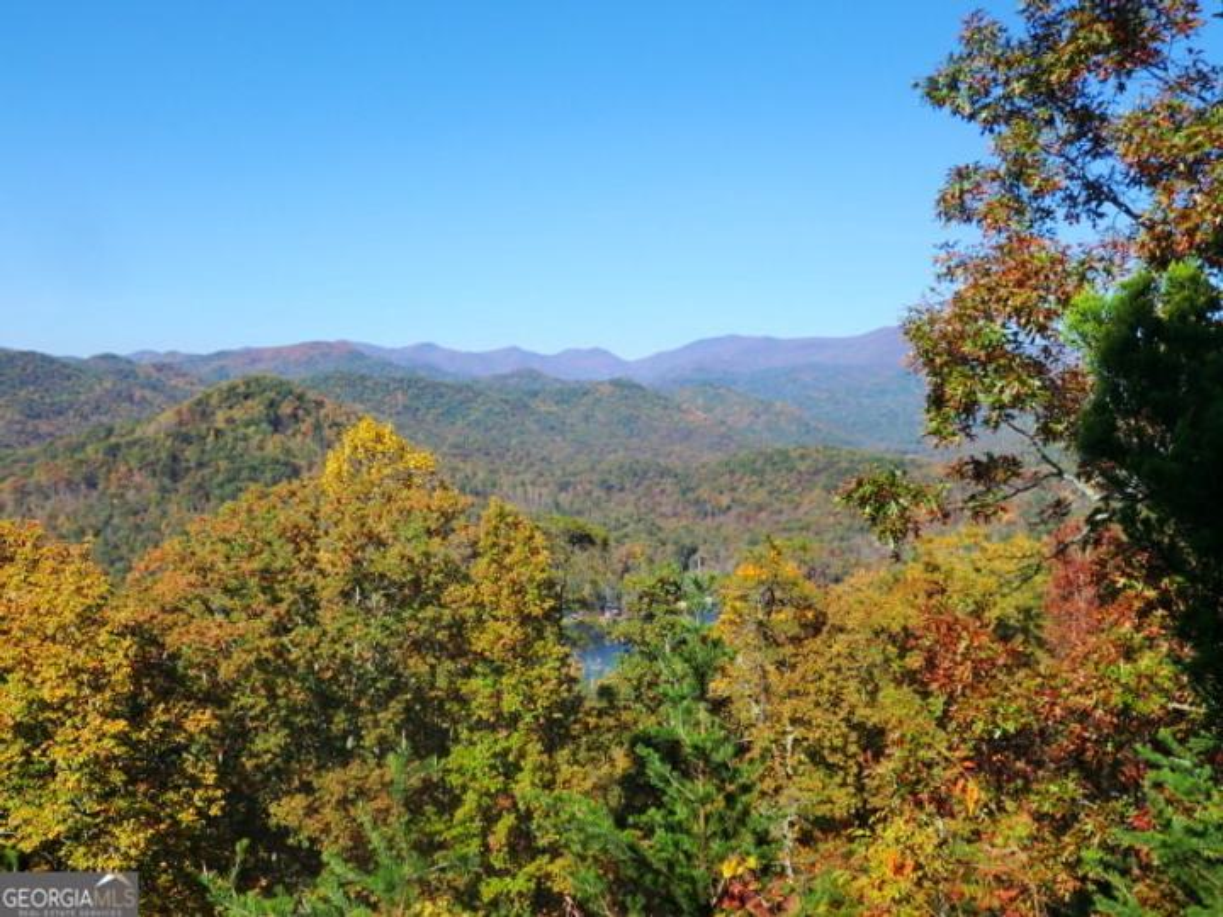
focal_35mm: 38
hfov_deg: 49.0
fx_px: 1343
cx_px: 612
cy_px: 458
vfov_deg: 37.7
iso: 50
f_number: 9.8
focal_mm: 6.9
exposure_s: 1/100
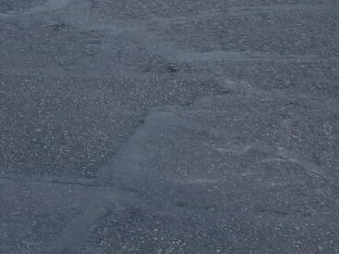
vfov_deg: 8.5
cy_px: -185
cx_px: -208
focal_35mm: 168
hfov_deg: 11.2
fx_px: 1644
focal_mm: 5.4
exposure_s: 1/100
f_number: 3.5
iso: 100
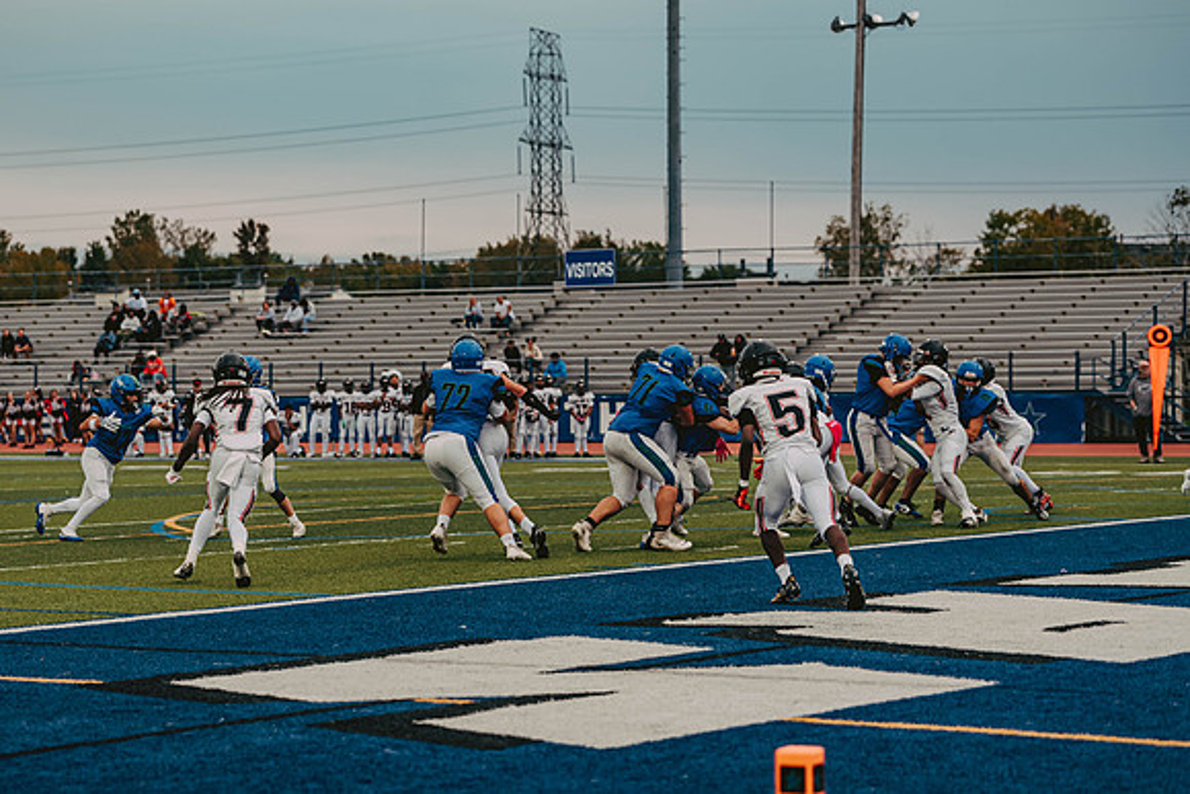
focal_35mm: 108
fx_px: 3556
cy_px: 397
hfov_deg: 19.0
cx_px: 516
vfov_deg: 12.7
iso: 800
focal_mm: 95
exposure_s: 1/500
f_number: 3.2
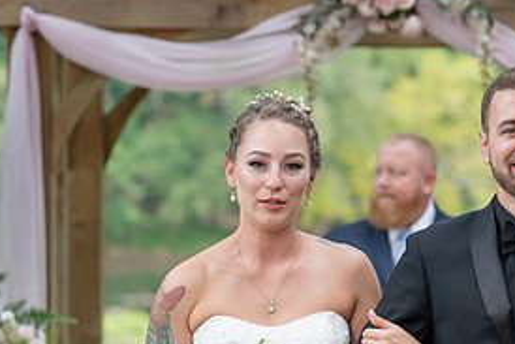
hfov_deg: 8.6
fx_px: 3435
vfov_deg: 5.7
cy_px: 317
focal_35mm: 240
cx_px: 365
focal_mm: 110
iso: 320
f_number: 4
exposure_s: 1/200
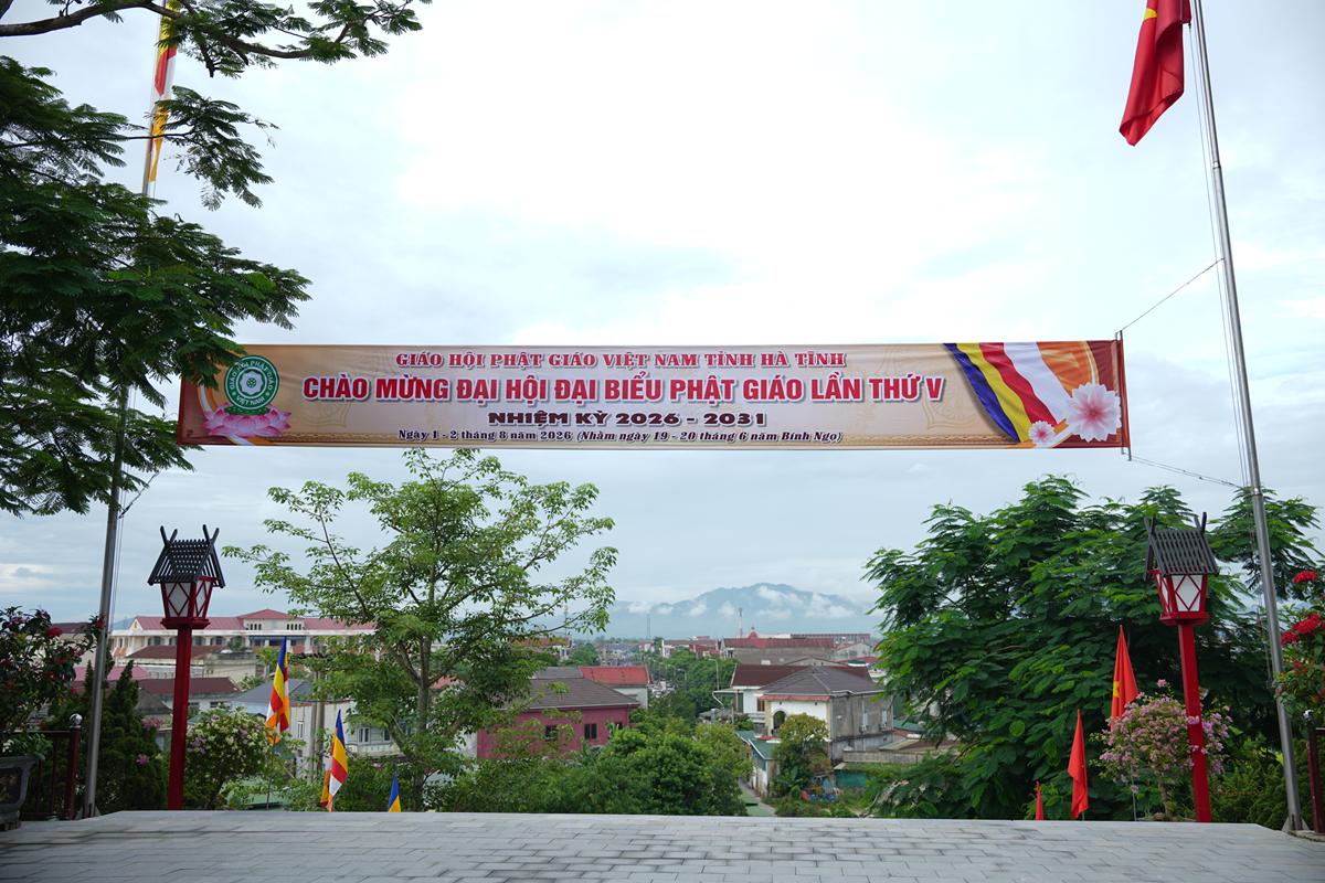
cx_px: 662
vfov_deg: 38.9
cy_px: 442
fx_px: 1251
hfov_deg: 55.8
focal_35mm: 34
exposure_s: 1/400
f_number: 2.8
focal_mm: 34
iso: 64
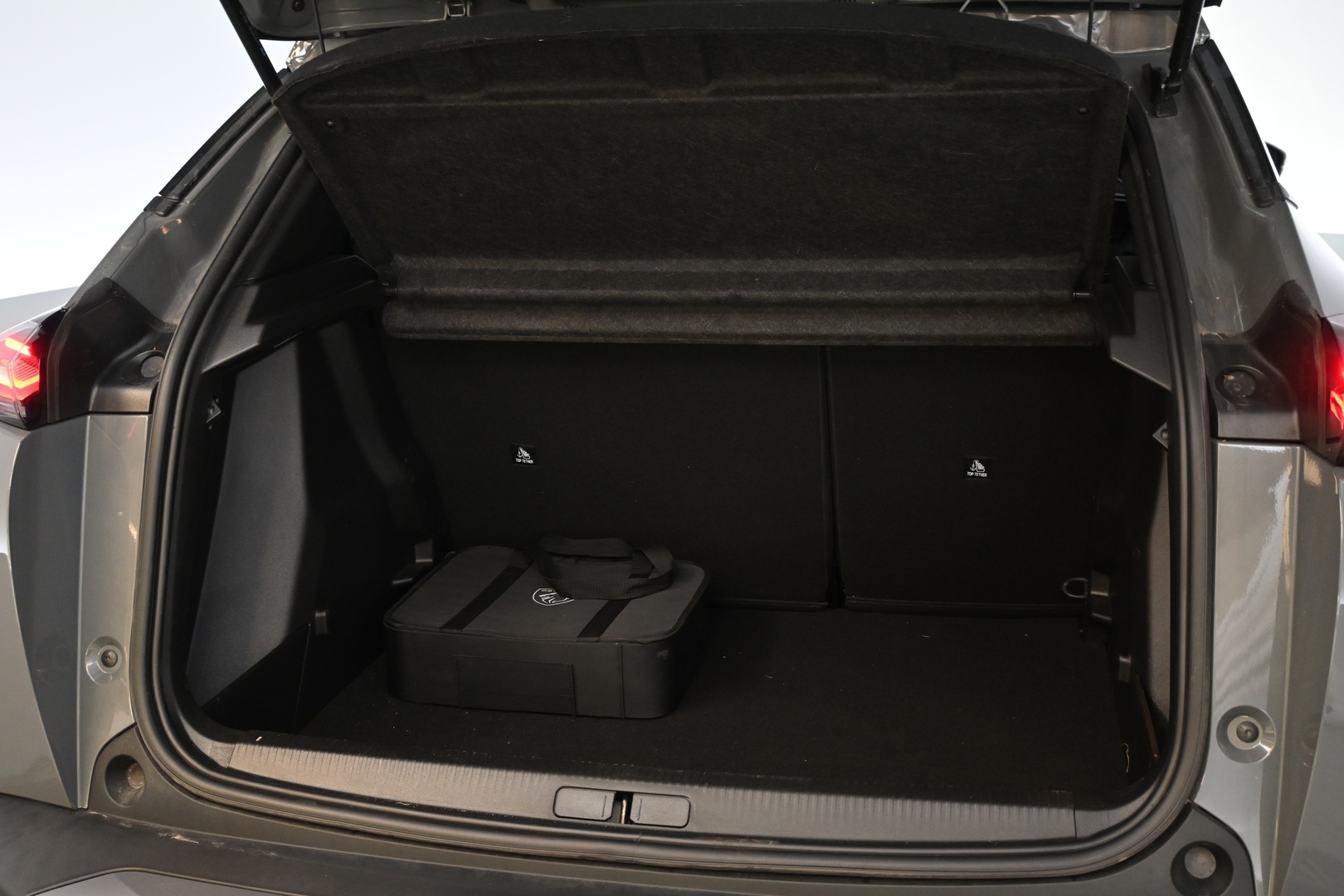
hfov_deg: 51.3
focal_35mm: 38
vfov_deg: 35.5
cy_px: 448
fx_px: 1400
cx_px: 672
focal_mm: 25
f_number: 4.2
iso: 1100
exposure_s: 1/40
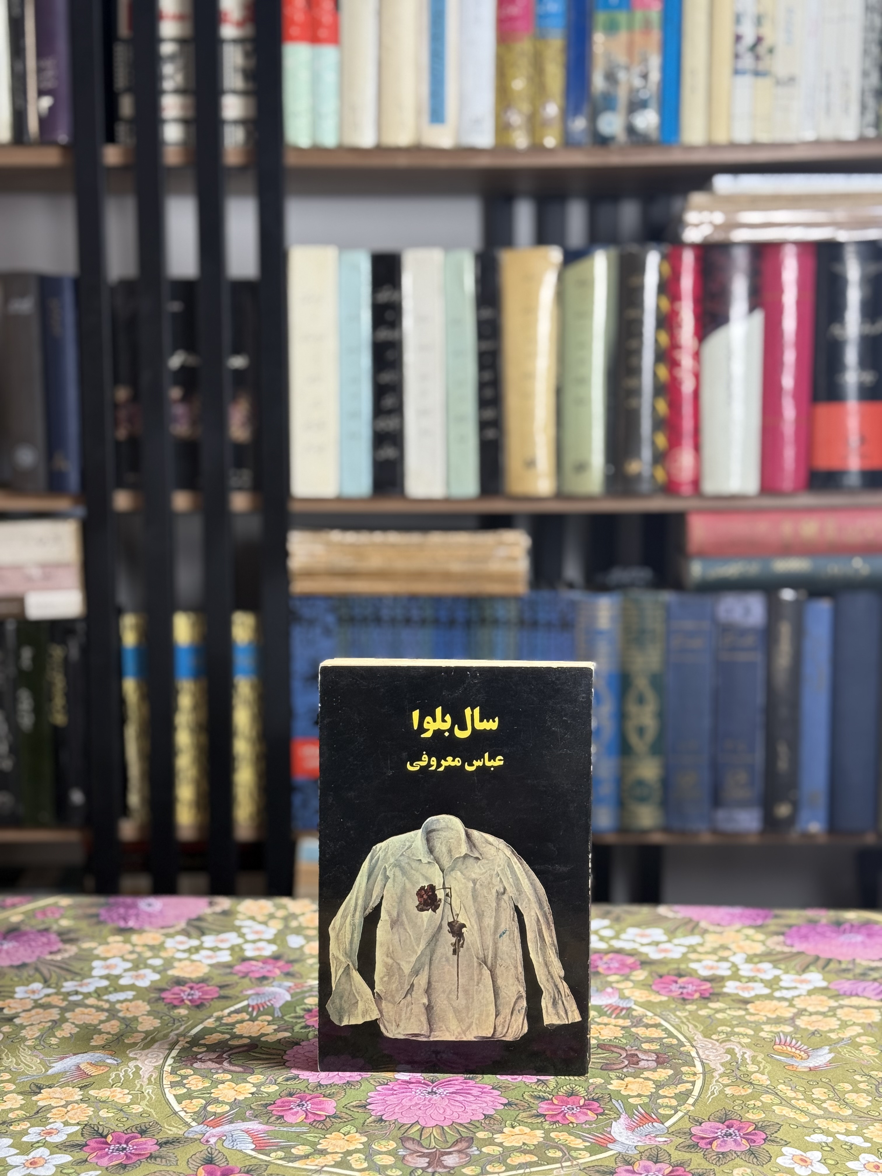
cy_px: 588
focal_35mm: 48
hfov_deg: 30.3
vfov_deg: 39.7
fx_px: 1631
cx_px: 441
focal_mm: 6.76
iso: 64
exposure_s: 1/50
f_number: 1.78
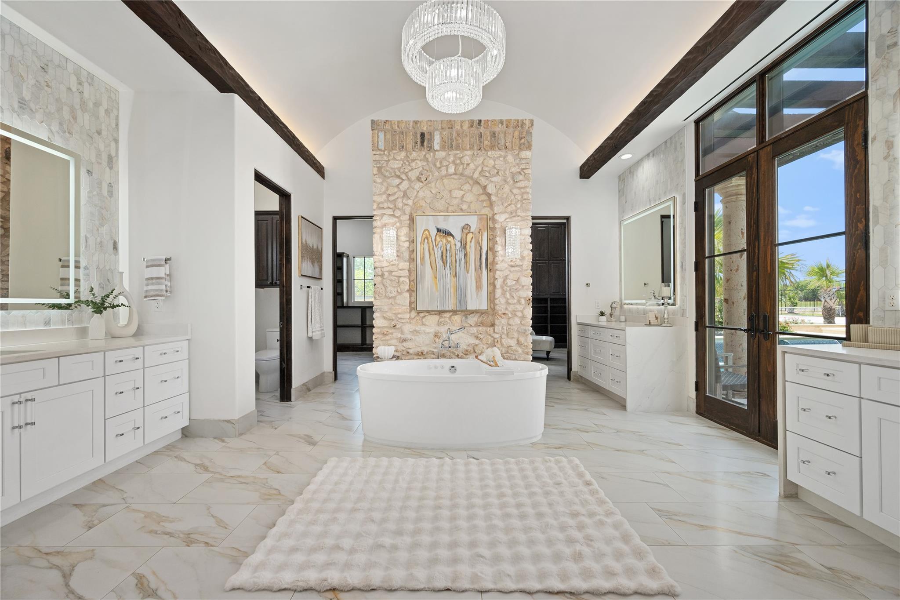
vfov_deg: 81.2
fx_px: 350
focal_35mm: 14
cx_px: 450
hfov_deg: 104.3
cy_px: 300
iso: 800
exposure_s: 1/60
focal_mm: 14
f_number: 8
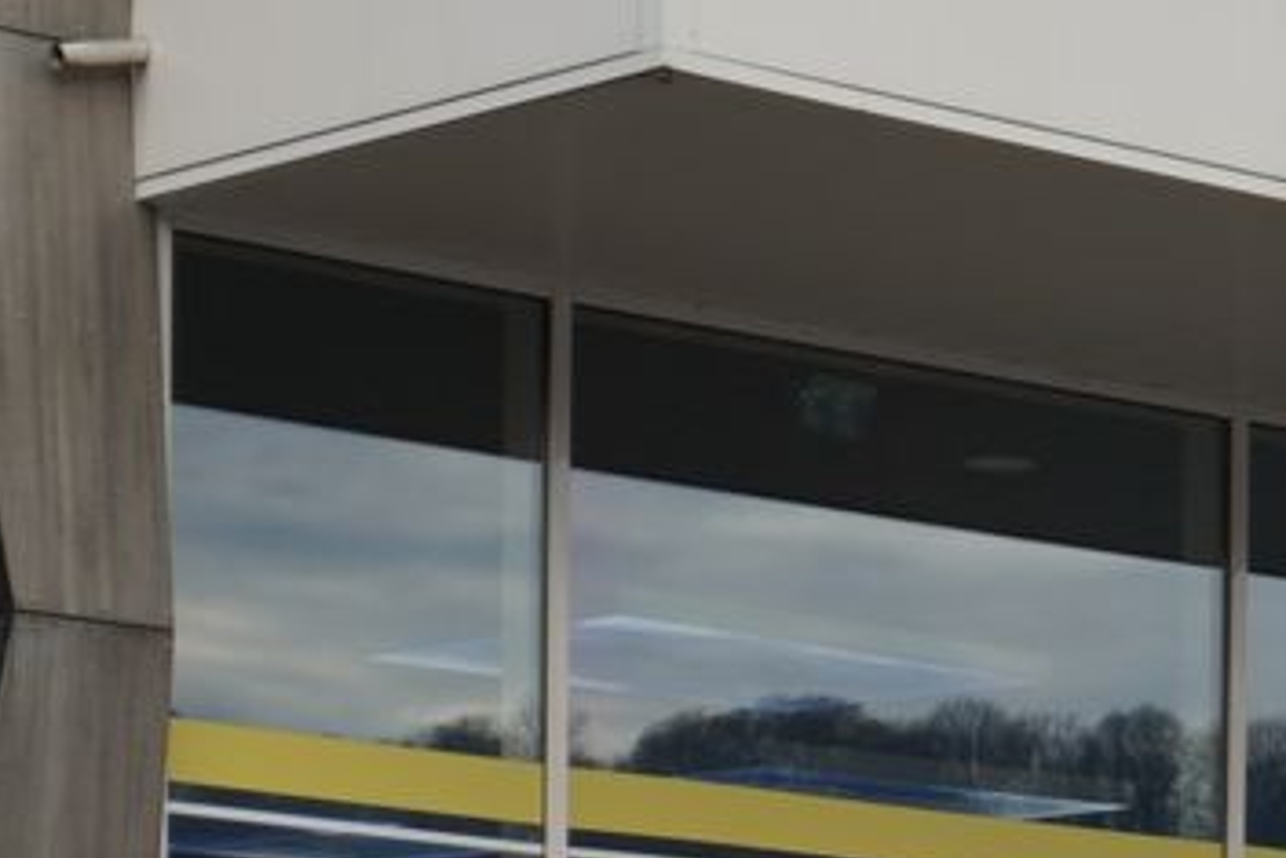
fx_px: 6391
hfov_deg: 11.2
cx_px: 1608
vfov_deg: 7.4
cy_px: 1793
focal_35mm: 179
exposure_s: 1/80
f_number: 5.6
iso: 100
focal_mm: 21
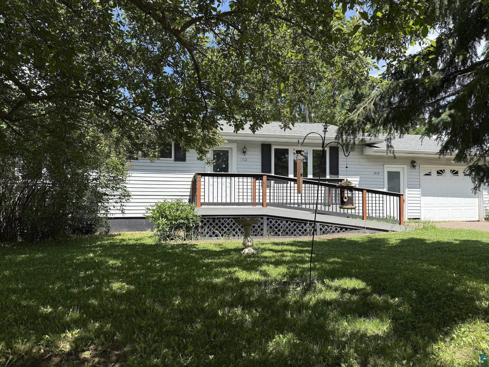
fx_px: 339
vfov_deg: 56.8
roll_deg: -0.1
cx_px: 244
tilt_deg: +3.5
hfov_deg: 71.6
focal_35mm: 24
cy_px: 184
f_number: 1.78
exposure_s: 1/3425
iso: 80
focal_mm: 6.76
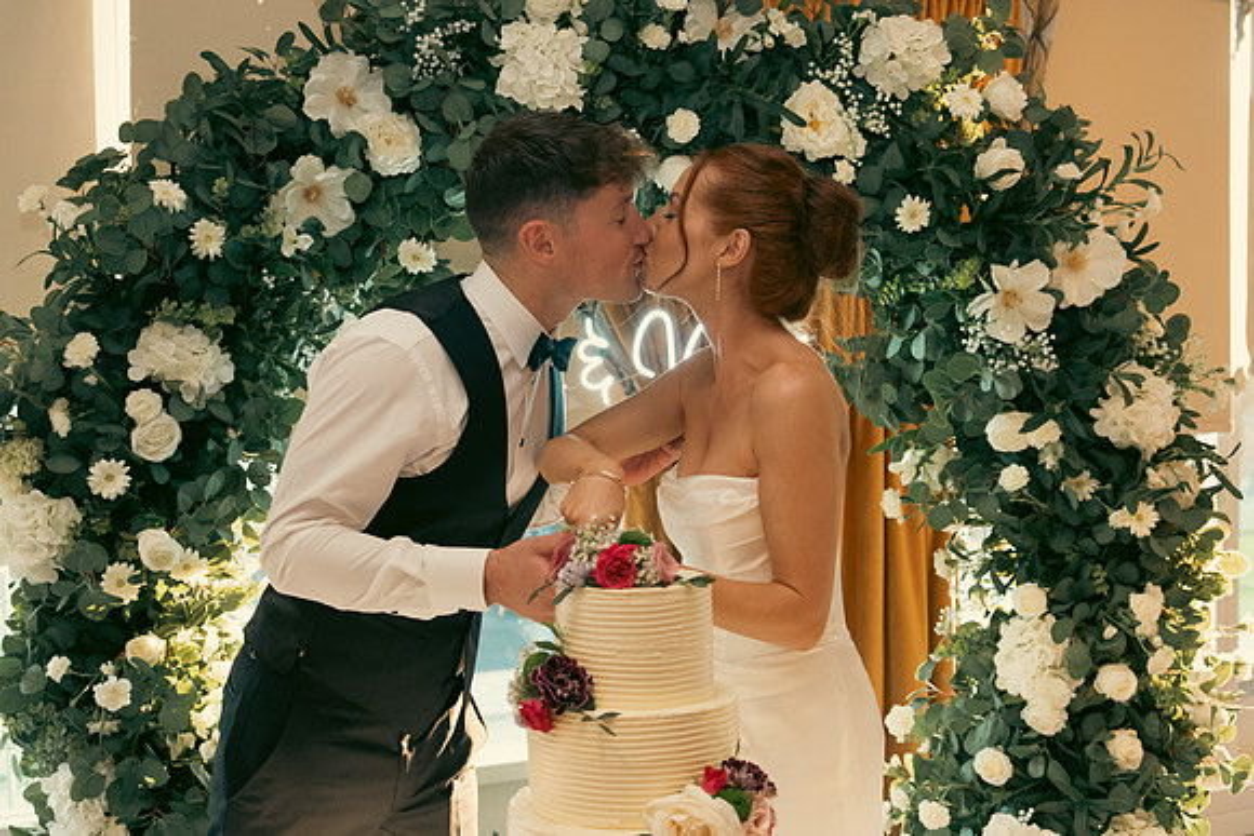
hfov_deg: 42.7
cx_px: 627
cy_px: 418
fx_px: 1603
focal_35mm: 46
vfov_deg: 29.3
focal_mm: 31
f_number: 3.5
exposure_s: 1/160
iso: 2000
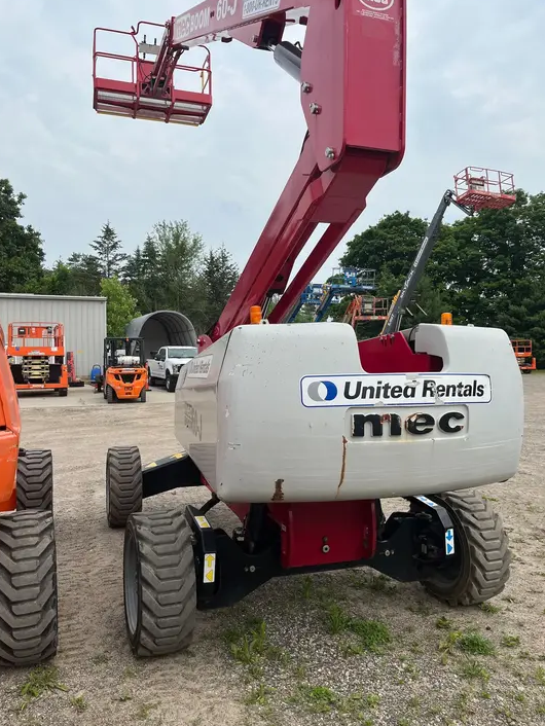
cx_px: 263
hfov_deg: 51.4
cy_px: 361
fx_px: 566
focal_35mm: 27
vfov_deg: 65.3
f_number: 1.6
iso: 50
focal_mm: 5.1
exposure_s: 1/3623
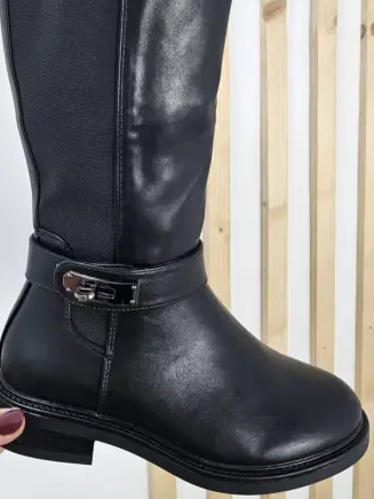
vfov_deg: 40.1
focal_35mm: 45
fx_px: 648
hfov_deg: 32.2
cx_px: 196
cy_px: 88
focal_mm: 6.3
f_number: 1.7
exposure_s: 1/100
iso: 125
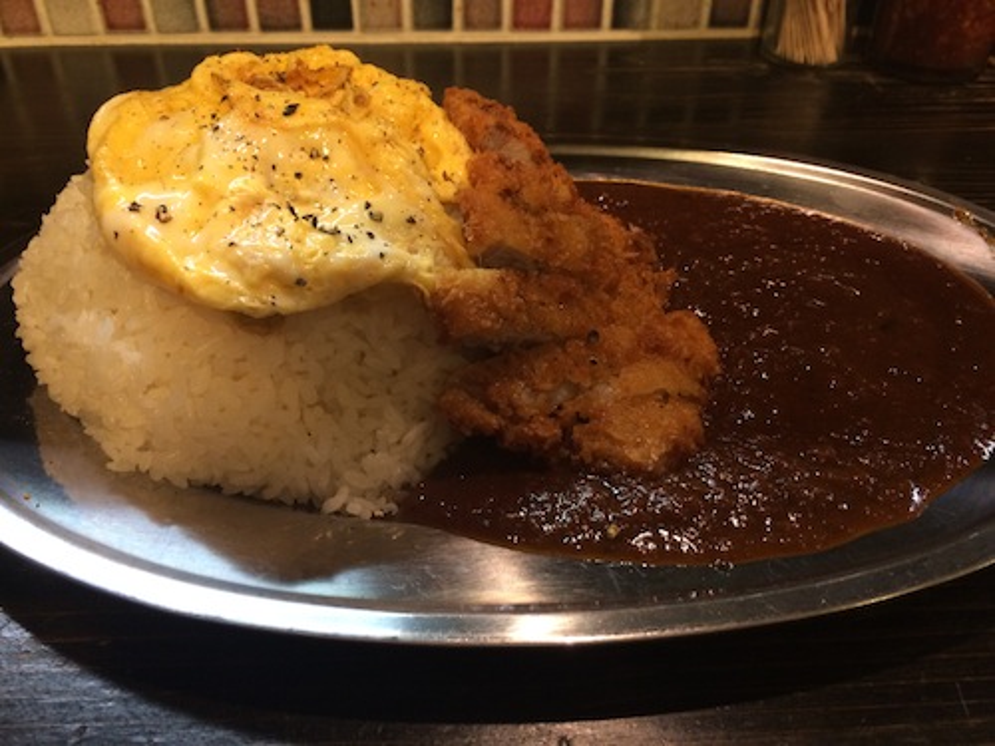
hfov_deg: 60.0
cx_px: 498
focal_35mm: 30
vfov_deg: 46.8
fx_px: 862
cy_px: 373
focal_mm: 4.12
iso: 200
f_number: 2.2
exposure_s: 1/30
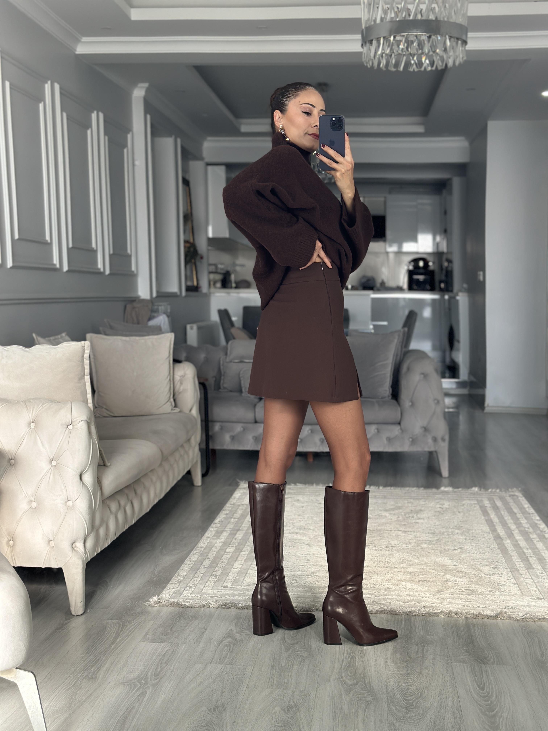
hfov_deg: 30.3
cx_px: 274
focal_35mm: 48
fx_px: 1013
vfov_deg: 39.7
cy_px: 366
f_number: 1.78
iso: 125
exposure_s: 1/60
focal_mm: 6.86
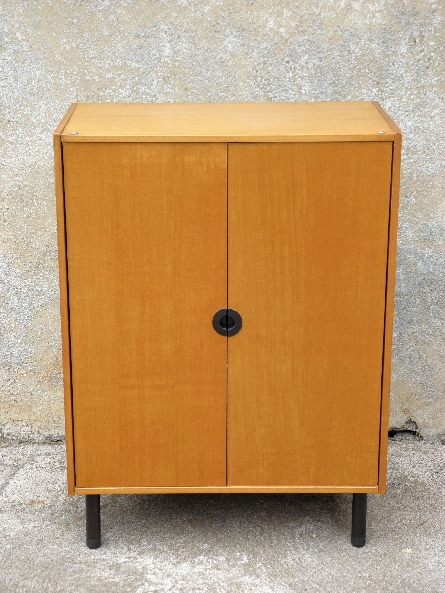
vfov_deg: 28.6
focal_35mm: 68
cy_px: 296
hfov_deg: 21.6
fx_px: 1166
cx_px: 222
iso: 160
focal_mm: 12.2
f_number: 4.3
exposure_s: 1/50
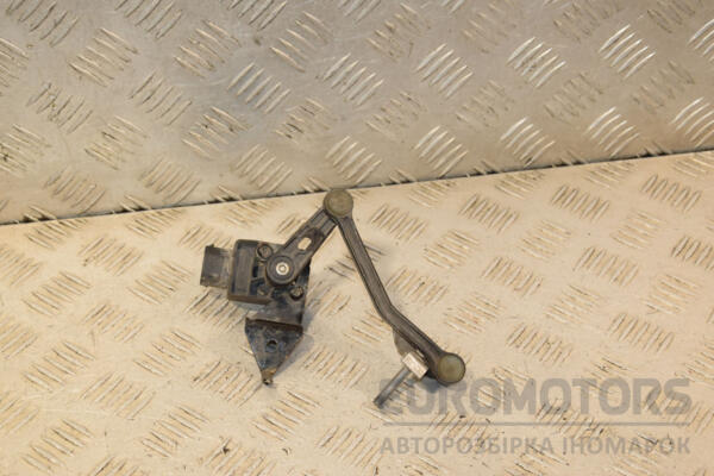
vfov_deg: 20.2
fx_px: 1339
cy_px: 238
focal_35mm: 68
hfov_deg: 29.9
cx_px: 357
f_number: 7.1
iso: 800
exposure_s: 1/200
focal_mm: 45
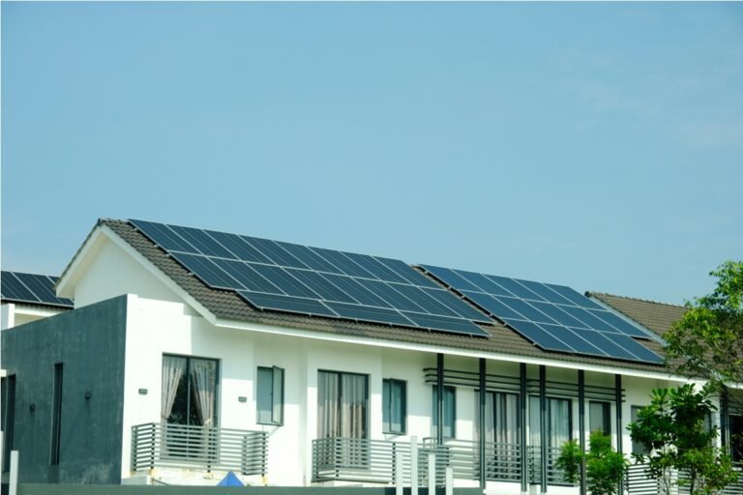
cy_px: 248
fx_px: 1713
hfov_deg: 24.5
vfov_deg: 16.5
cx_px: 372
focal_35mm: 83
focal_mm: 55
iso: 160
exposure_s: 1/180
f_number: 8
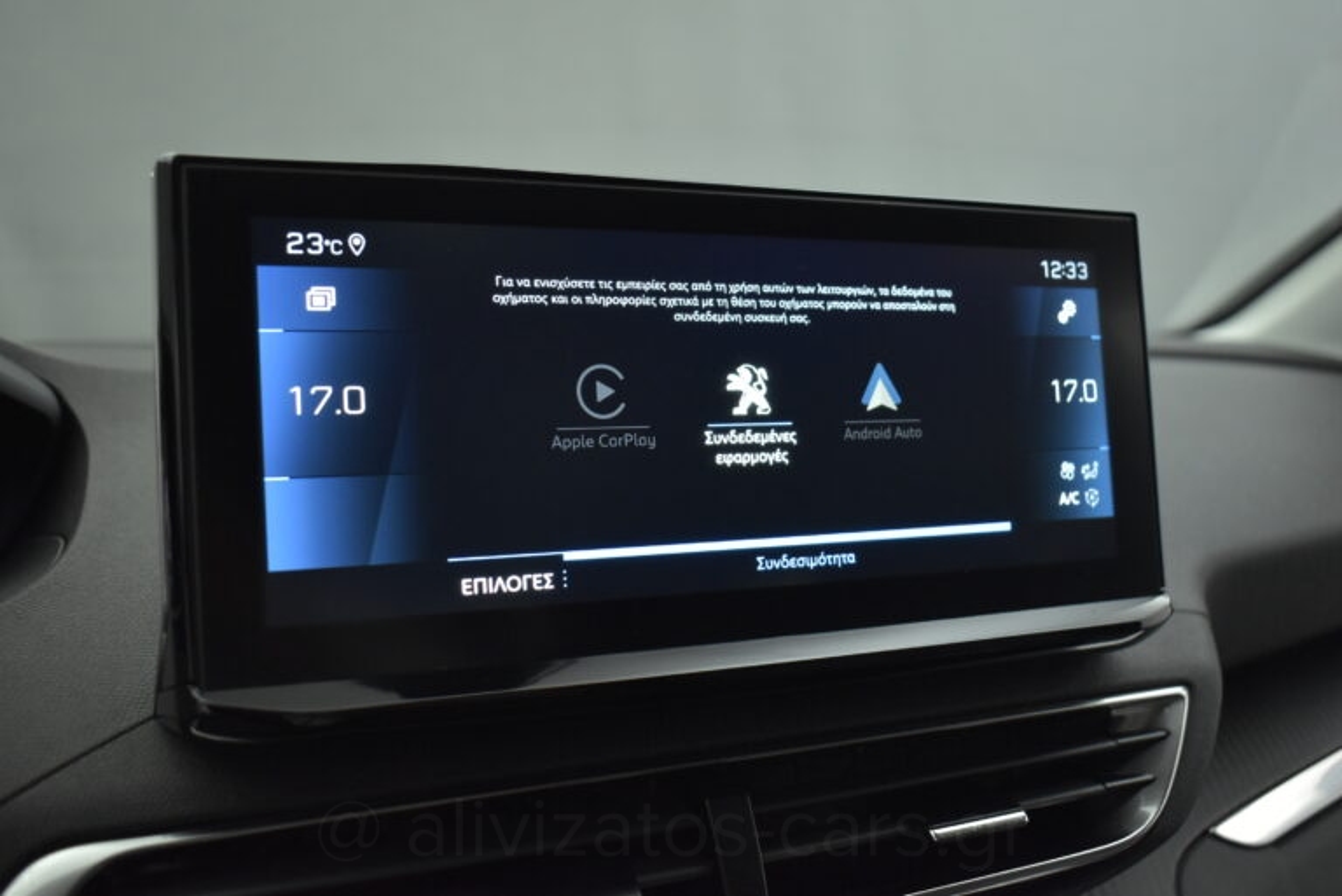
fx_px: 1343
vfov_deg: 36.9
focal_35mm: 36
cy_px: 448
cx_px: 671
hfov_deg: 53.1
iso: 1600
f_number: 4
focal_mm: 24
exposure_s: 1/125
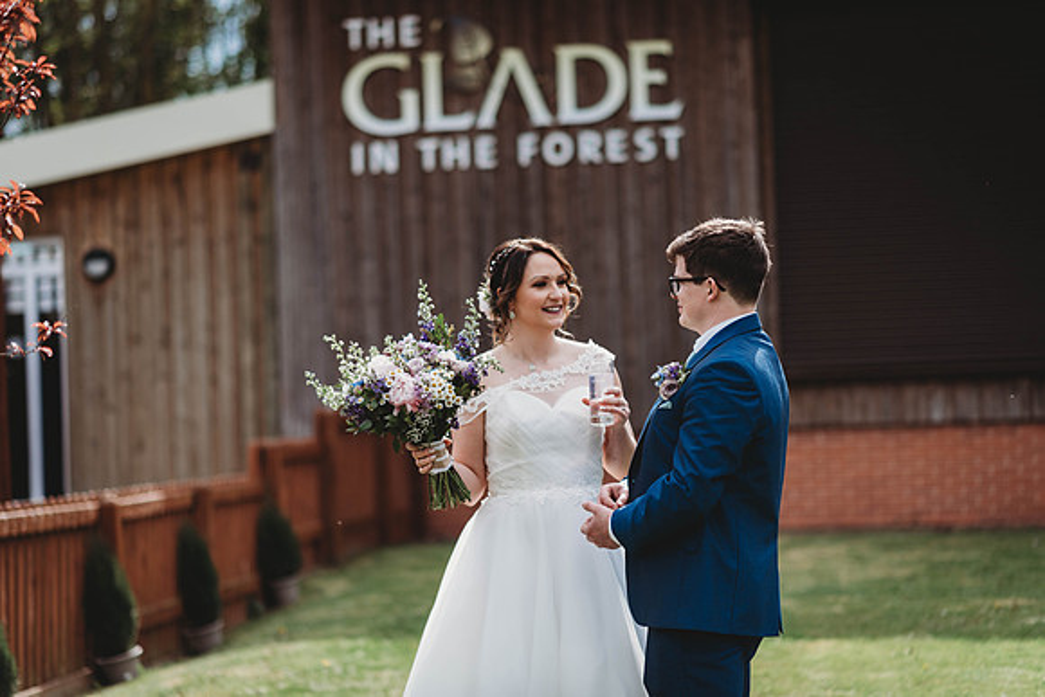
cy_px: 348
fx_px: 2468
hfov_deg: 23.9
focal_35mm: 85
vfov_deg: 16.1
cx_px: 522
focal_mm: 85
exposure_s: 1/4000
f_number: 2
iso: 125
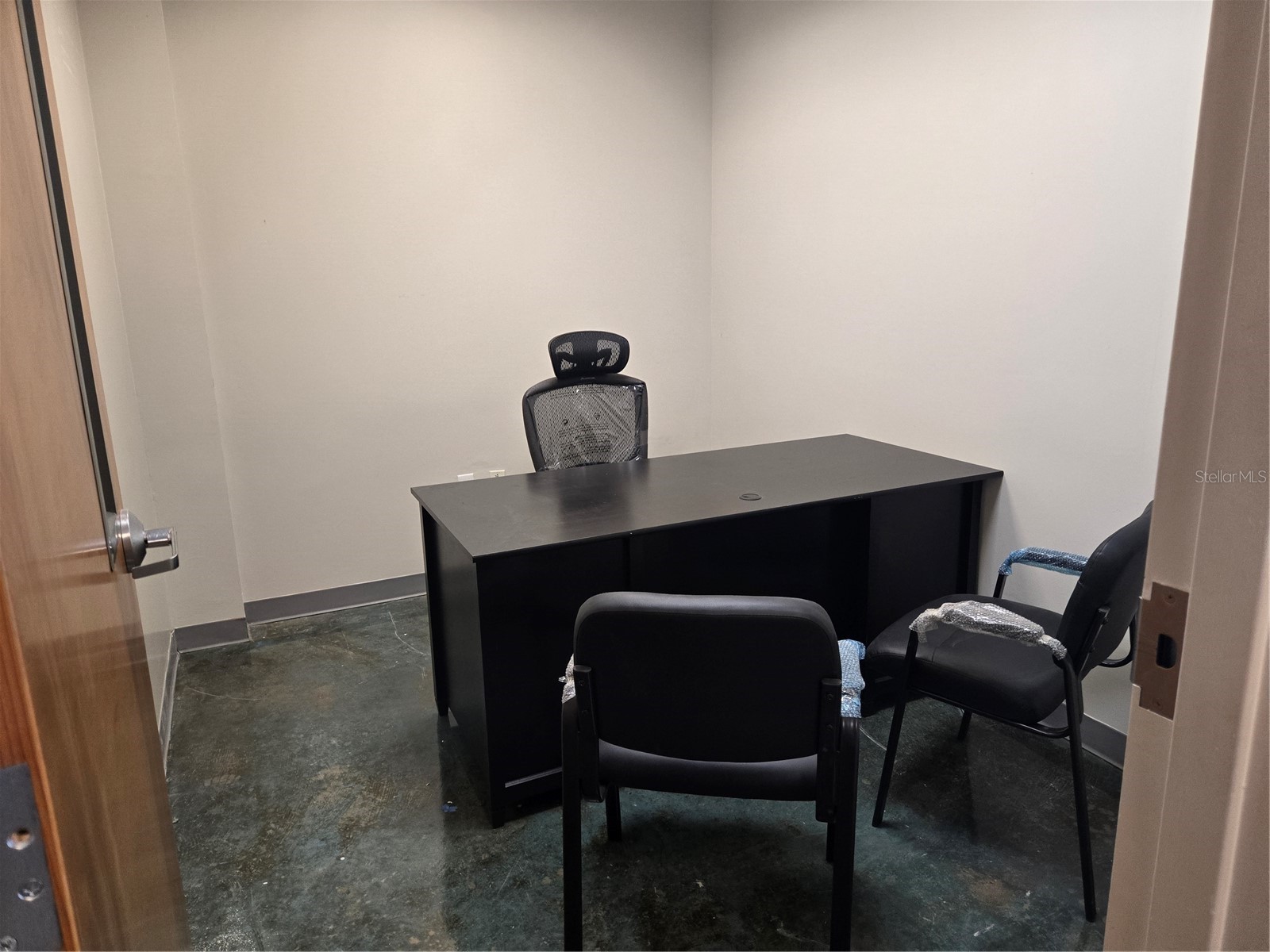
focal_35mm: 23
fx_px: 844
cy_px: 476
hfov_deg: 73.9
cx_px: 635
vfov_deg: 58.9
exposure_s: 1/120
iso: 320
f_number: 1.8
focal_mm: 5.4
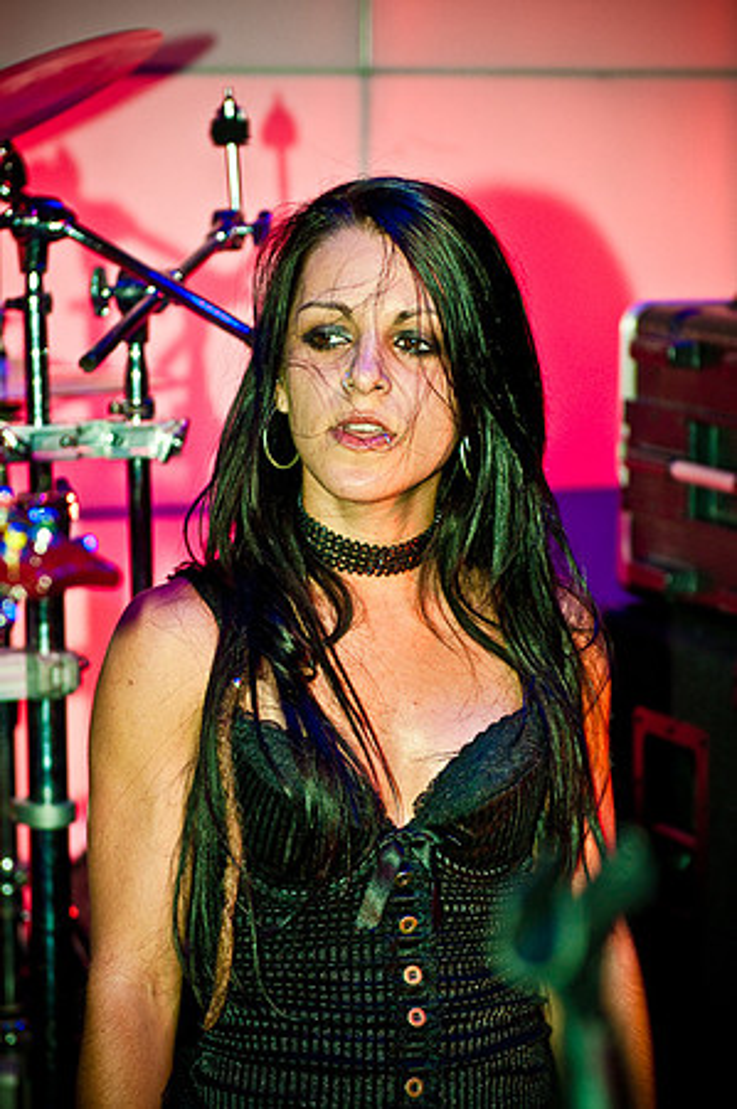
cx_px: 368
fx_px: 3232
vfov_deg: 19.5
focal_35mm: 105
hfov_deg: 13.0
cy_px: 554
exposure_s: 1/100
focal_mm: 70
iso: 400
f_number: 4
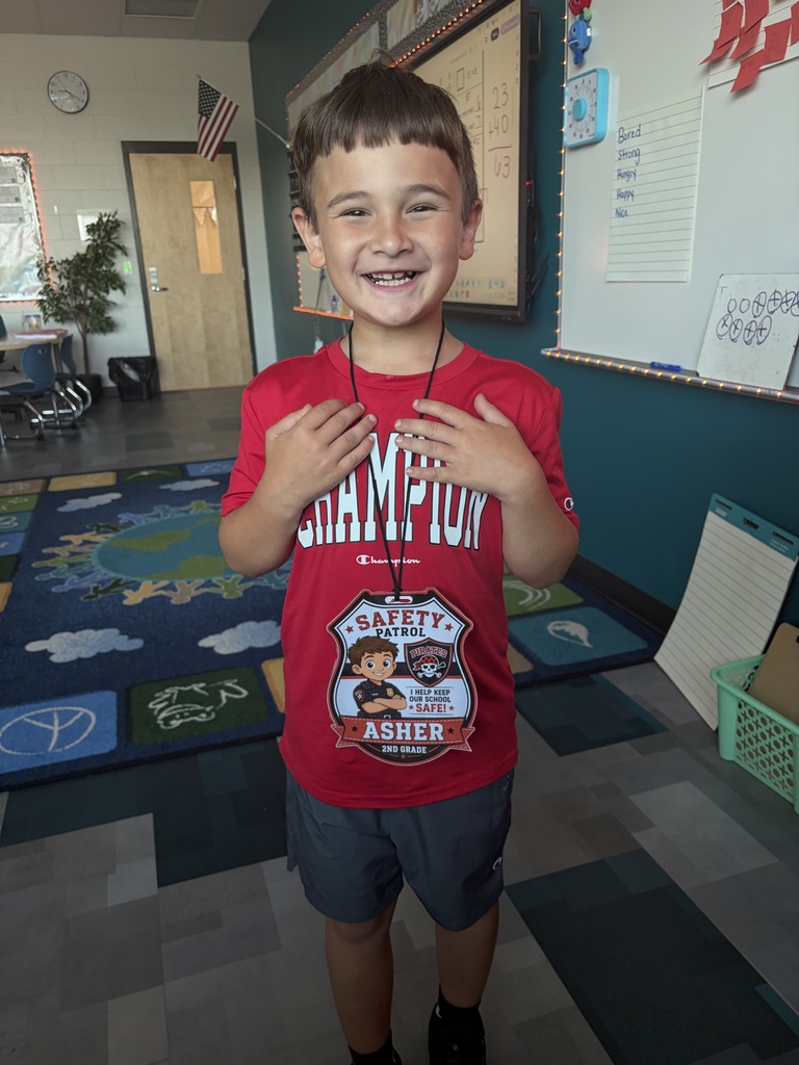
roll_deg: +2.2
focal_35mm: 26
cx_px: 400
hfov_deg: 53.1
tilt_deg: -17.4
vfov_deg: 67.3
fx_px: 800
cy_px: 532
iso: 100
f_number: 1.6
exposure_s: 1/60
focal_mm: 5.96
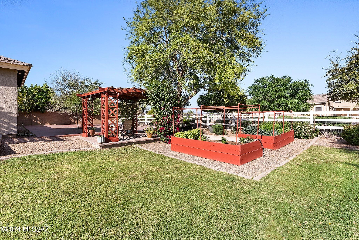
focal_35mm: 17
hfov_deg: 93.3
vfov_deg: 70.5
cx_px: 180
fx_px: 170
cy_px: 120
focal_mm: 17
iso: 2500
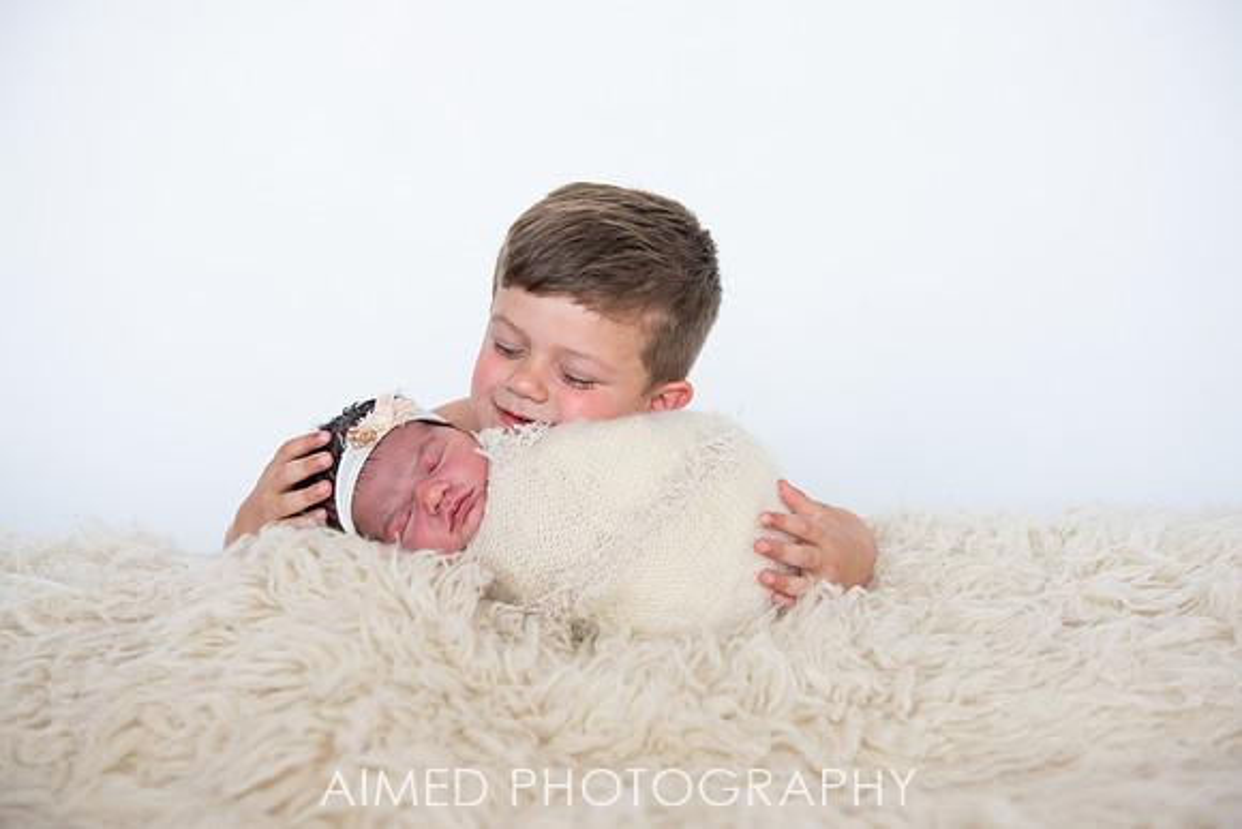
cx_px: 621
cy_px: 414
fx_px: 1449
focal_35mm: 42
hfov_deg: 46.4
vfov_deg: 31.9
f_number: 3.5
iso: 1000
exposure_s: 1/160
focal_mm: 42
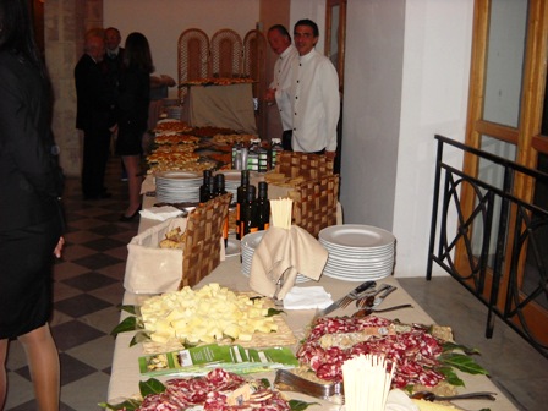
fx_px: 649
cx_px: 274
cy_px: 206
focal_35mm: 41
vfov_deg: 35.1
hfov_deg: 45.8
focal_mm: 6.72
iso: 200
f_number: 3.1
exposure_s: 1/30
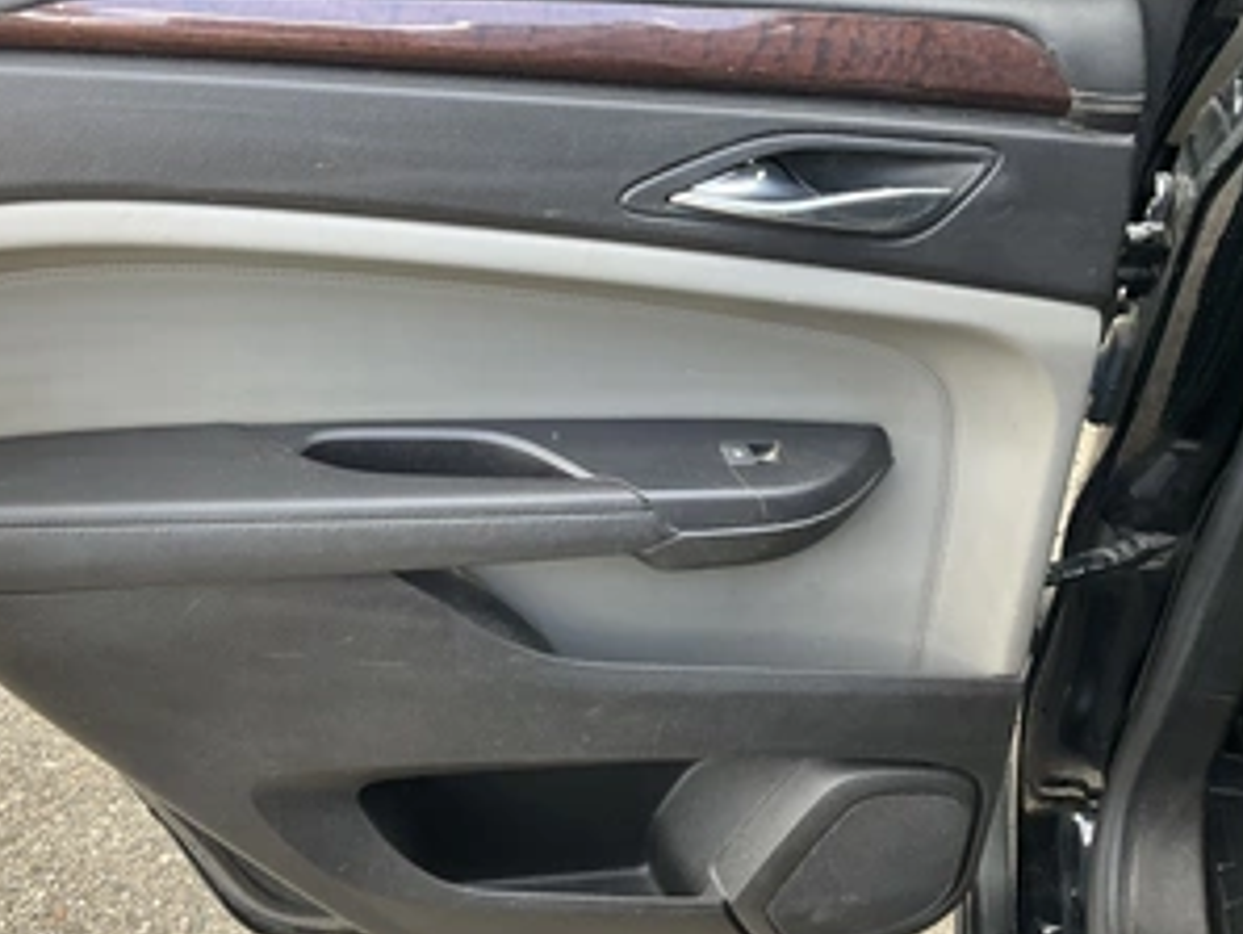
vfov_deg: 36.8
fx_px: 1401
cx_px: 502
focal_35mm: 39
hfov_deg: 47.6
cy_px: 482
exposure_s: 1/122
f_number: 1.8
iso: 32
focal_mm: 3
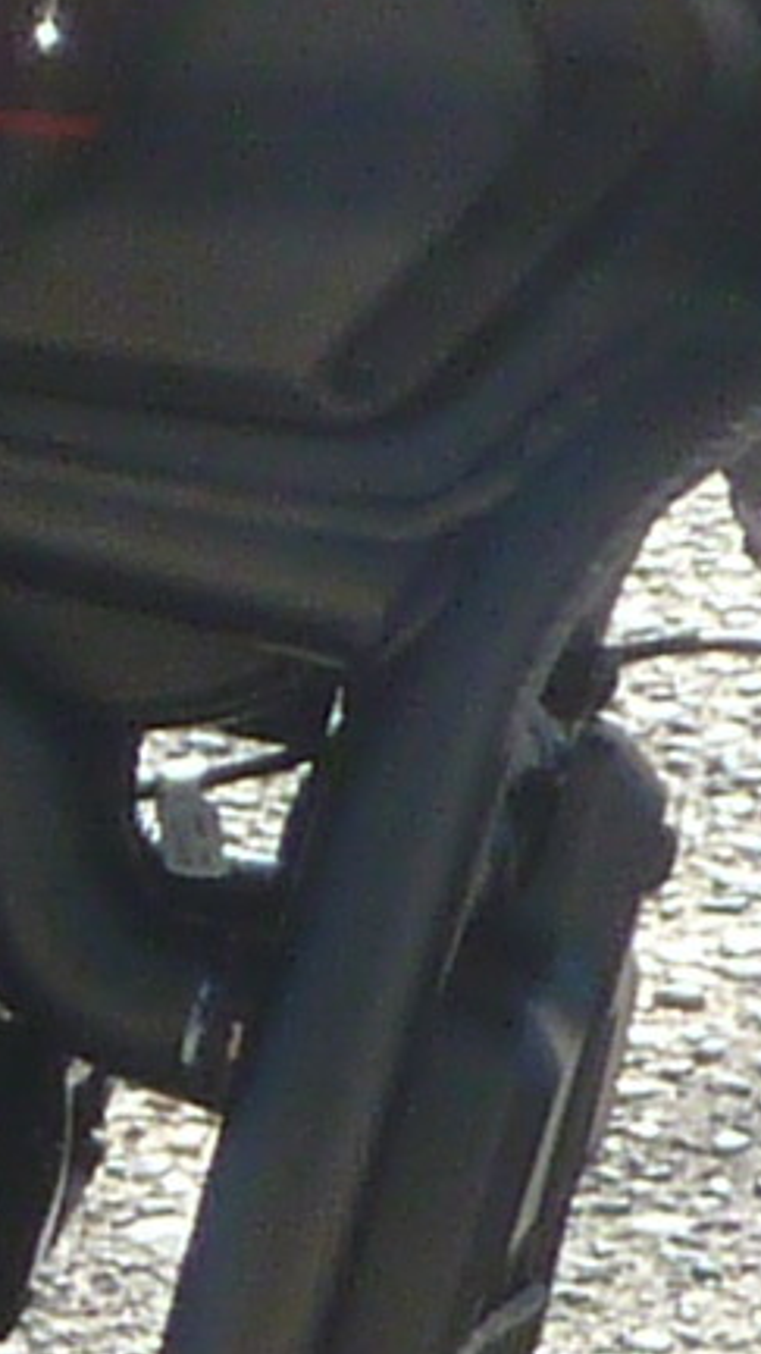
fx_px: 16035
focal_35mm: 447
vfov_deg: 4.8
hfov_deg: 2.7
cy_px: 2128
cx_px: -1622
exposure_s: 1/160
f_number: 3.9
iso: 100
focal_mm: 7.4
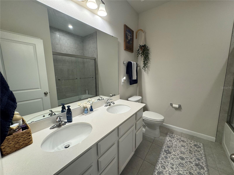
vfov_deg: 85.7
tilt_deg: -9.2
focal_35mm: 14
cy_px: 88
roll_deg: +1.3
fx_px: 95
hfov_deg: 102.1
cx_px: 117
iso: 160
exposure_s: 1/120
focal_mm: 2.22
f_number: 2.2
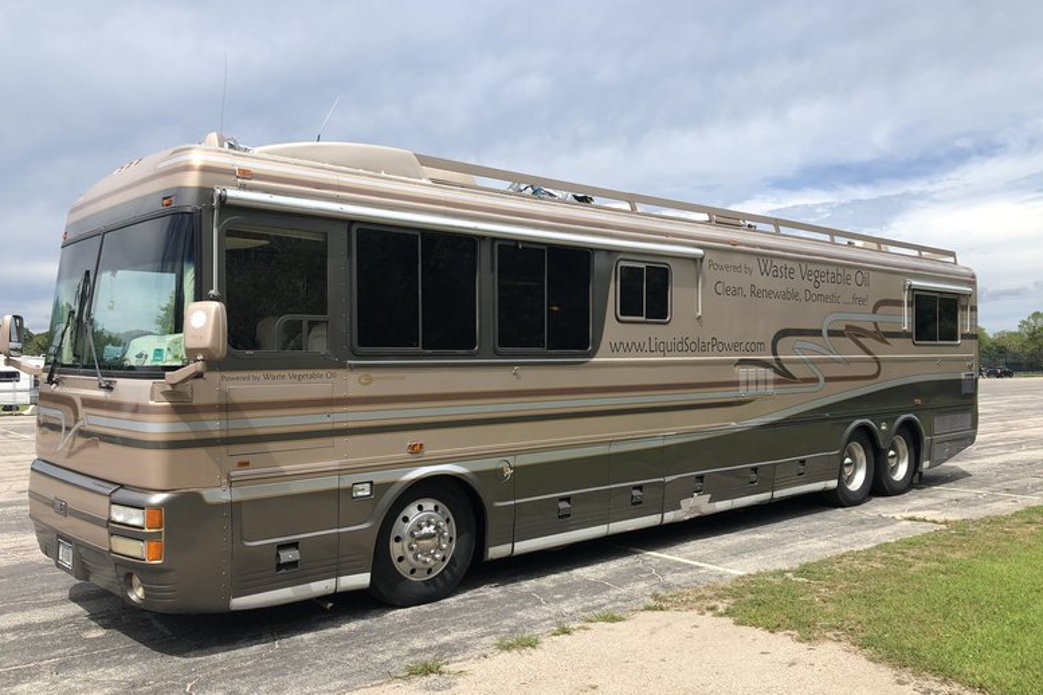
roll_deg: +1.1
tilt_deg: +0.6
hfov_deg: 61.9
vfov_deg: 43.6
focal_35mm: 30
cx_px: 524
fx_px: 869
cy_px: 376
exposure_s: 1/1845
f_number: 1.8
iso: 20
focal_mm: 4
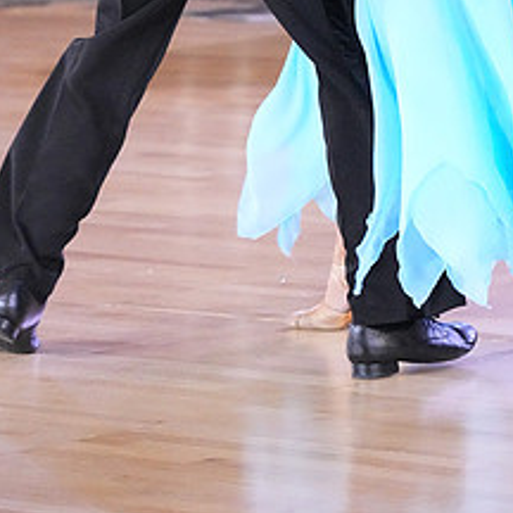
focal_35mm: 370
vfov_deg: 4.7
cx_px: 393
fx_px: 6204
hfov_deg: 4.7
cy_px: -166
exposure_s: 1/400
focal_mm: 162
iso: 16000
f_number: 5
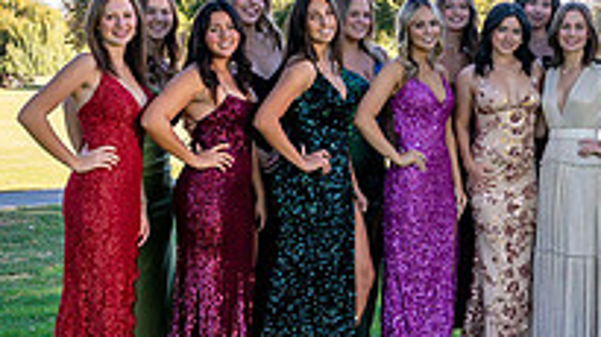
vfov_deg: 11.4
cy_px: -60
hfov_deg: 20.0
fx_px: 1656
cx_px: 598
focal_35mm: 104
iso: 320
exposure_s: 1/500
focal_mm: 35
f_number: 6.3
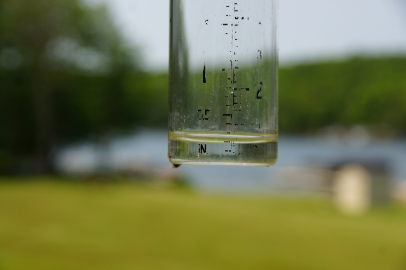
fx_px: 1015
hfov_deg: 22.6
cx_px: 203
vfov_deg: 15.2
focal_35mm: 90
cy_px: 135
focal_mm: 60
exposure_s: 1/125
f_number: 6.3
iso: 100
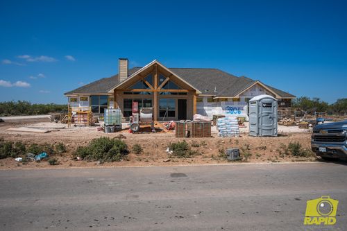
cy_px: 116
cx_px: 174
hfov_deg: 71.5
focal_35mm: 25
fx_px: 241
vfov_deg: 51.3
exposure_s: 1/500
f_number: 10
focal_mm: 25
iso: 200
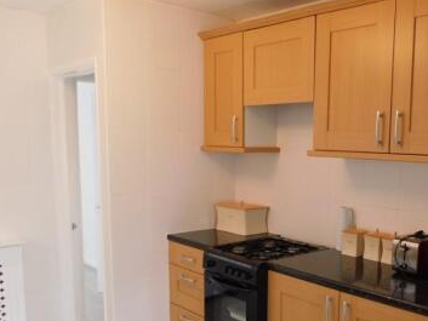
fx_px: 470
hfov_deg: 47.7
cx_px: 301
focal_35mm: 38
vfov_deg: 37.3
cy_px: 215
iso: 250
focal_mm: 4
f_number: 3
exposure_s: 1/30
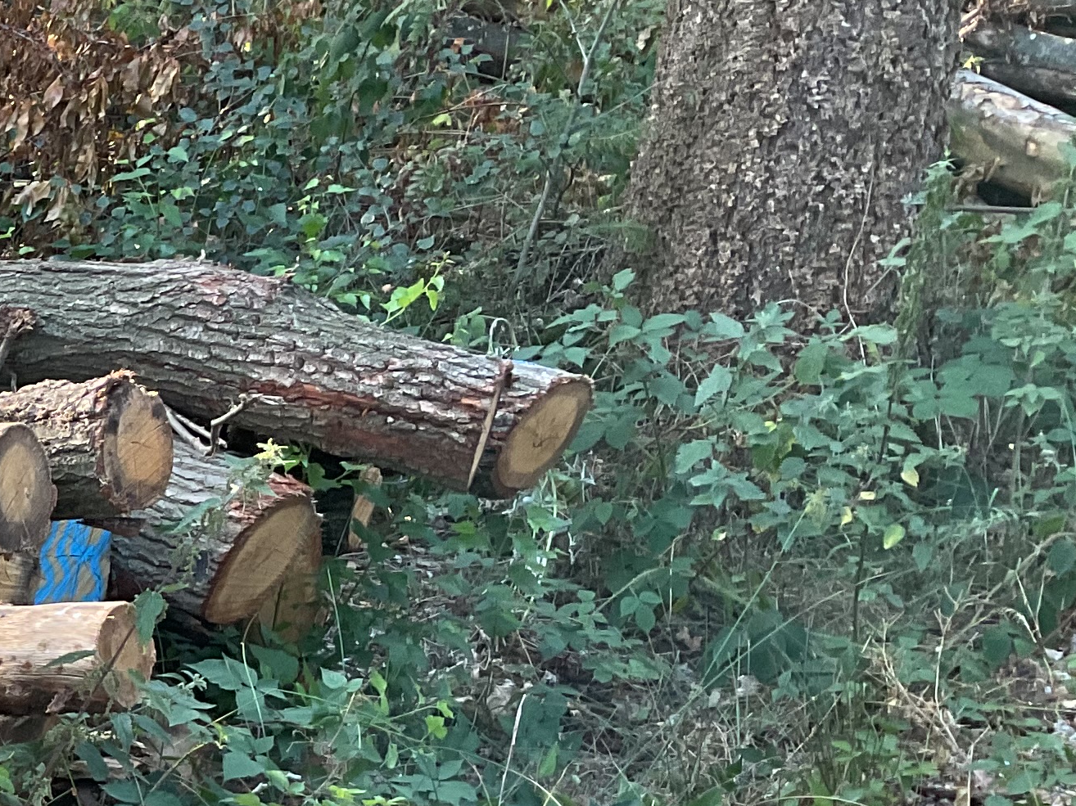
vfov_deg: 16.3
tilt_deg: -21.0
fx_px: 2766
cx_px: -554
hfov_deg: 19.2
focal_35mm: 89
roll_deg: -3.5
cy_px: 777
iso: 64
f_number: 1.8
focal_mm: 3
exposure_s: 1/120
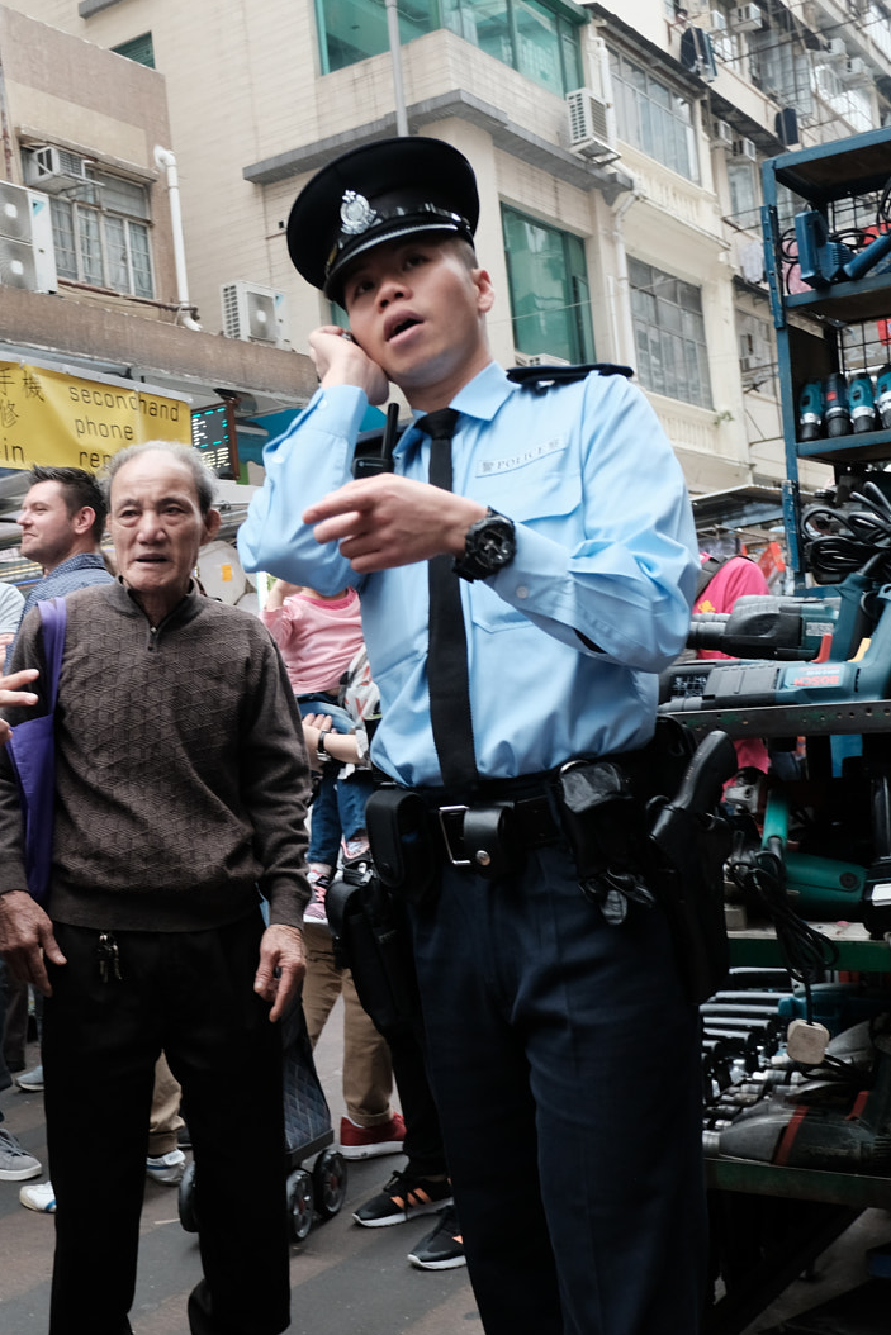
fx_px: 1522
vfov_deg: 47.4
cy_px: 668
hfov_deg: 32.1
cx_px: 231
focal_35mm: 41
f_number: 4
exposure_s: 1/500
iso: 640
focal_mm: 18
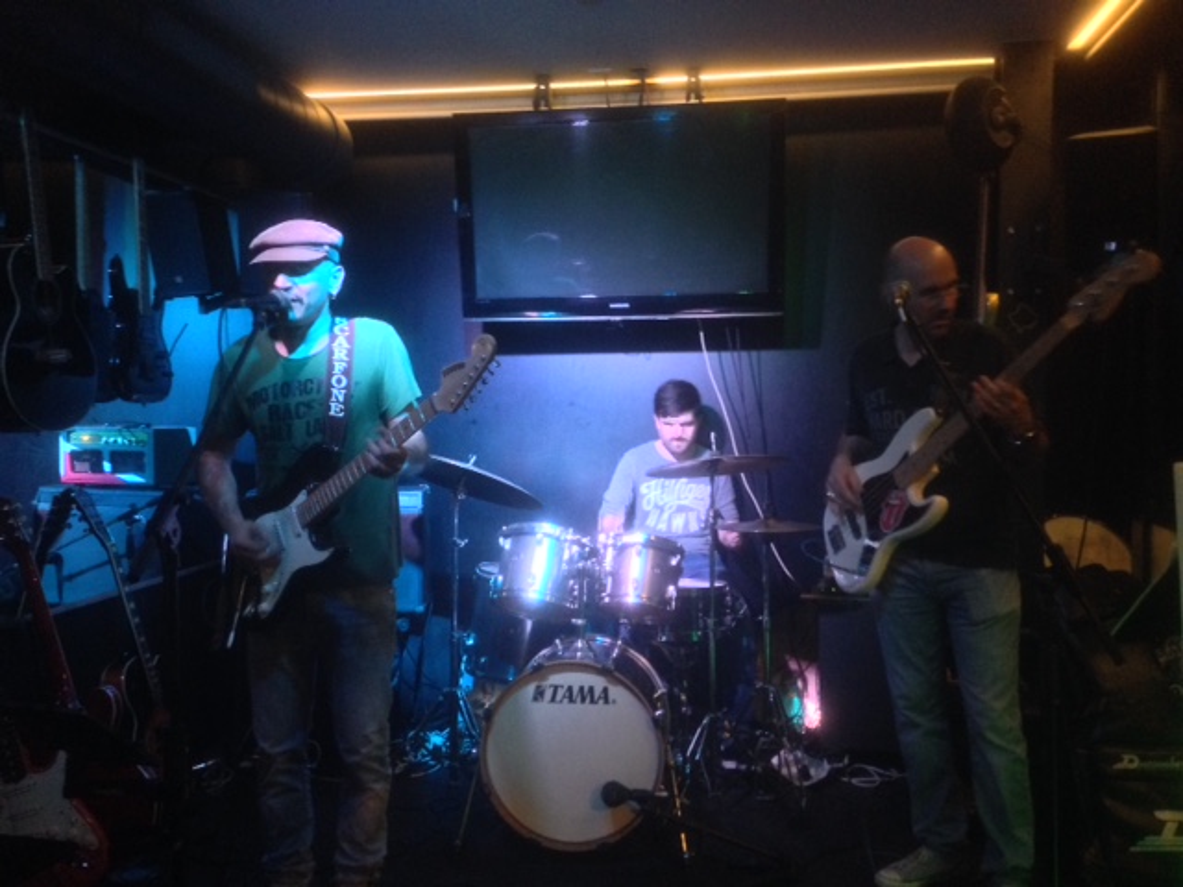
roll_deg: -1.0
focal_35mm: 33
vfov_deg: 42.9
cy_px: 444
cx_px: 592
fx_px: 1128
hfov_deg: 55.4
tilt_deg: -3.2
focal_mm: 4.12
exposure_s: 1/15
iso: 400
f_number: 2.4
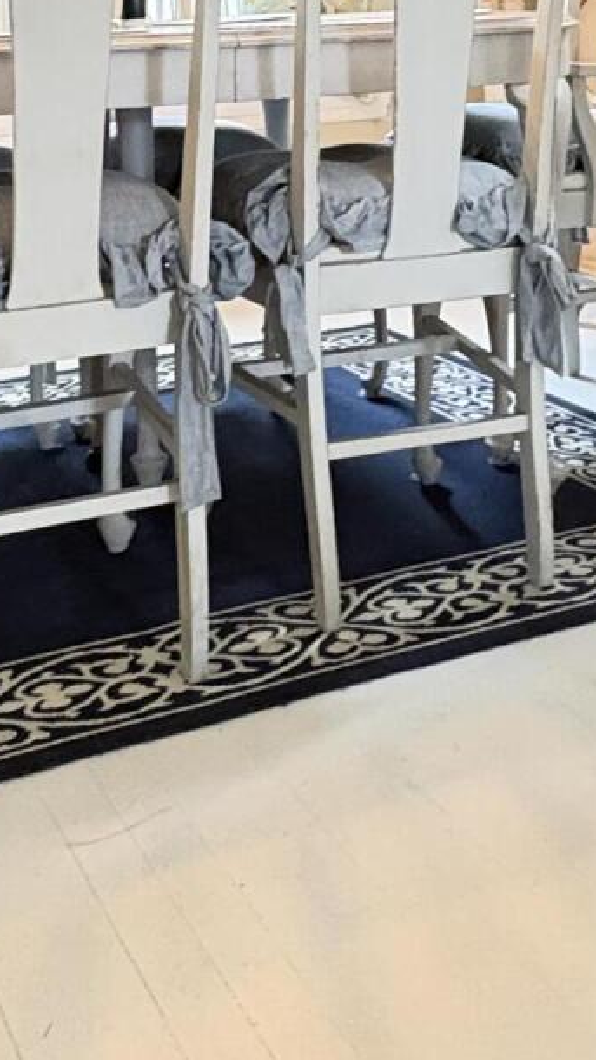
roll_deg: +1.3
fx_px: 1405
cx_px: 280
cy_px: -92
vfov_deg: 35.6
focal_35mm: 50
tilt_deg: +4.5
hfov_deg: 23.9
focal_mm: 2.22
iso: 1000
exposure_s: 1/40
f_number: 2.2
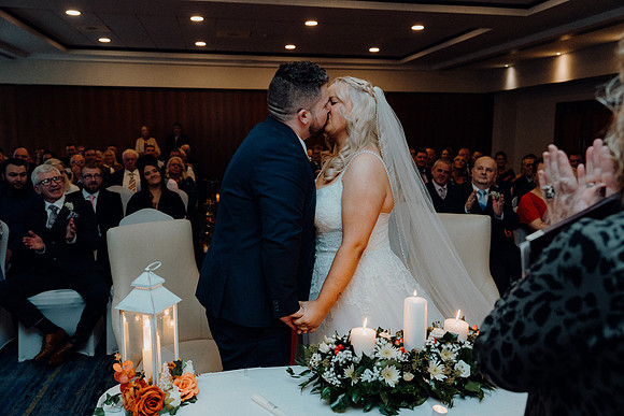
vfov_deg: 42.3
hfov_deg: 60.3
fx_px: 537
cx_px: 312
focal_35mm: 31
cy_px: 208
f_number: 3.5
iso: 2500
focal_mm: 31
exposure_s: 1/160
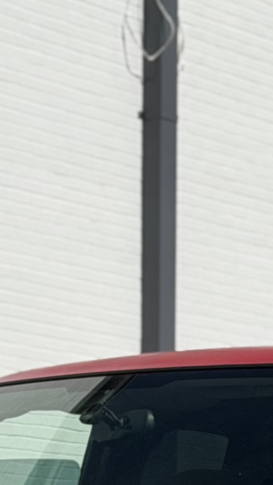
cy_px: 647
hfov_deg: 5.9
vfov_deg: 10.3
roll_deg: -0.1
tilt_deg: +1.1
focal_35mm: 204
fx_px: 2627
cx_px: 175
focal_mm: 6.76
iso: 80
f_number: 1.78
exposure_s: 1/13333
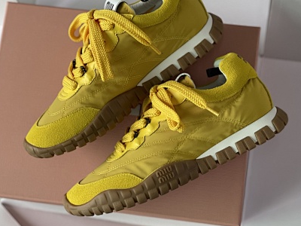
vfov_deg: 18.4
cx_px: 154
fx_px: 696
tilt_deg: -78.0
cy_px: 93
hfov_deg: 24.4
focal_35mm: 80
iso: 125
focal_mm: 7.5
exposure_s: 1/121
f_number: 2.2
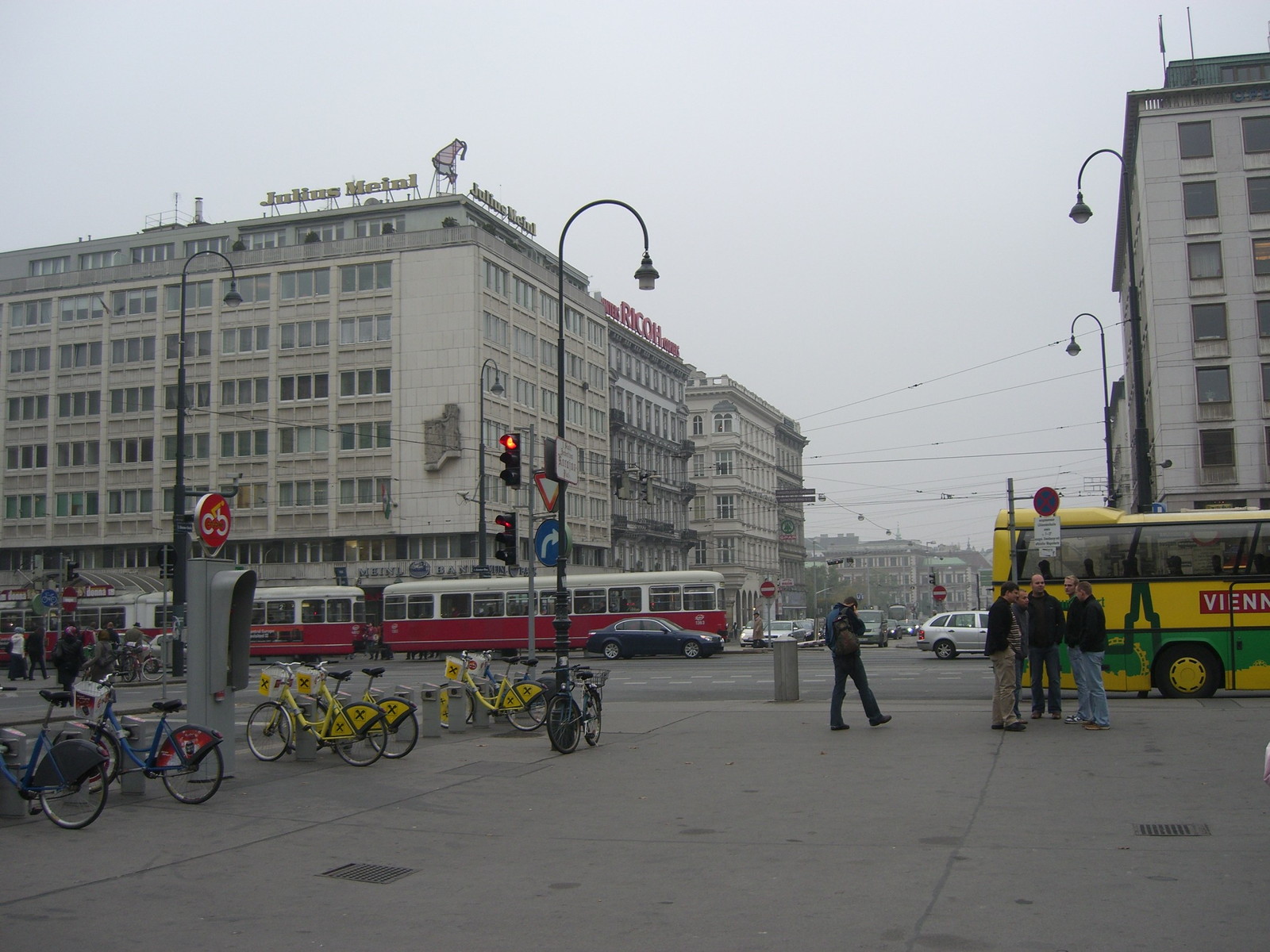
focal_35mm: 38
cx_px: 635
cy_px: 476
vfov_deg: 37.7
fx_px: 1394
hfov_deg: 49.0
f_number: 2.8
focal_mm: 7.9
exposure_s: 1/250
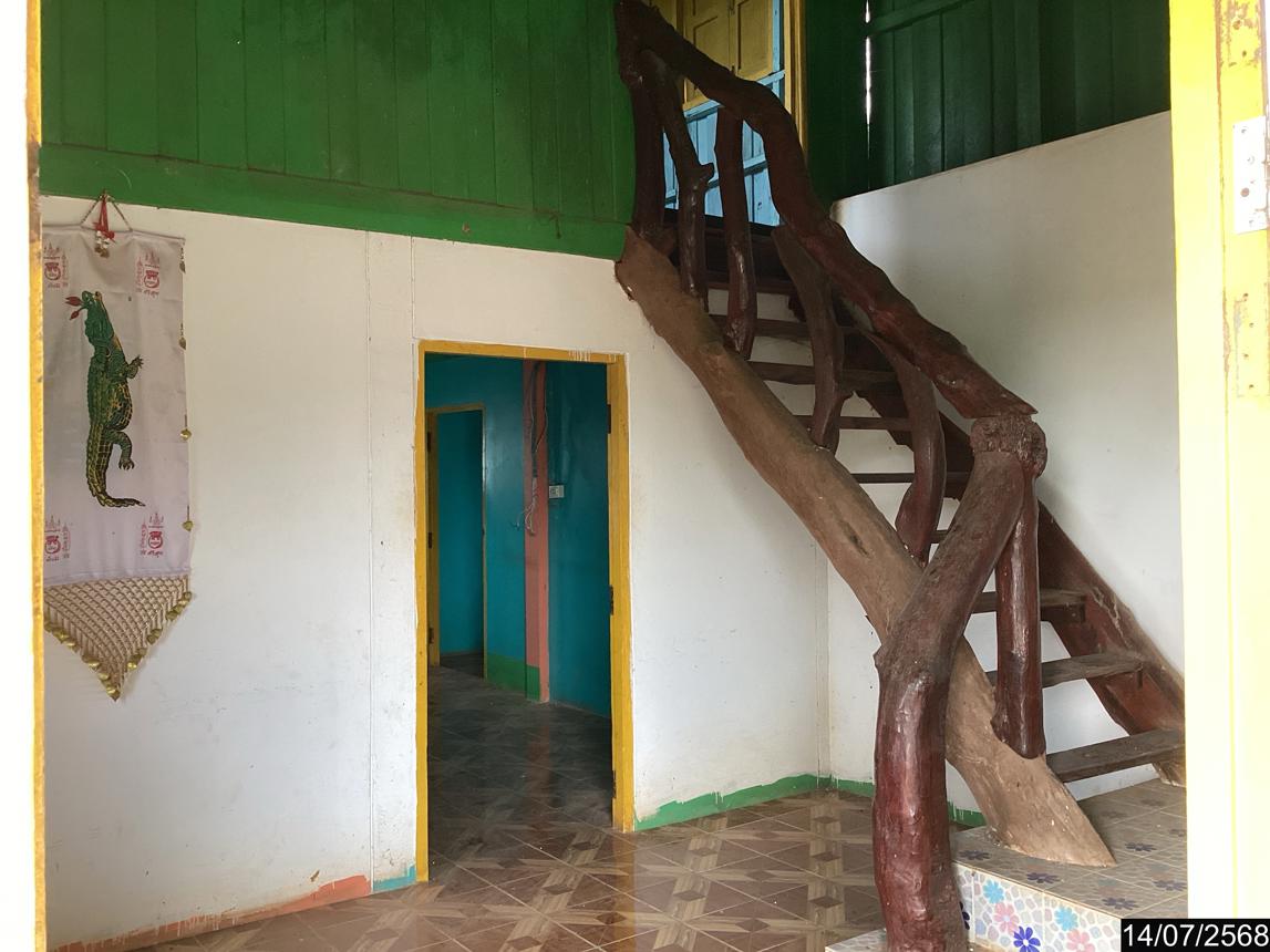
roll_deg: +0.9
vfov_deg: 45.4
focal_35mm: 31
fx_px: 1137
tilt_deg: -0.4
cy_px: 476
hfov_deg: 58.4
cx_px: 635
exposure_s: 1/60
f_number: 2.4
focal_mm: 3.3
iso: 125
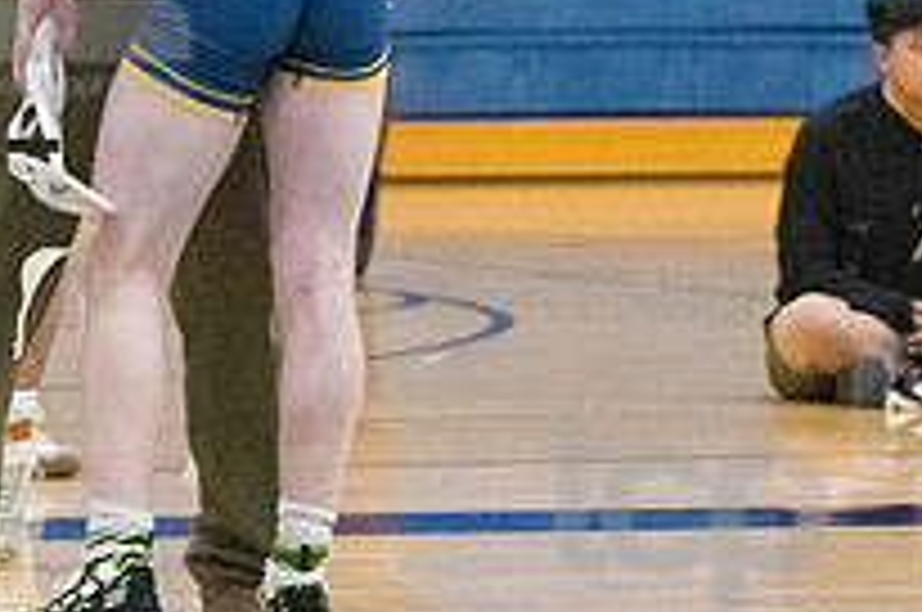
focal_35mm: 518
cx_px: 54
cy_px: -58
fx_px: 13246
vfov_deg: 2.6
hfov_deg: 4.0
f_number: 4.5
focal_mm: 122
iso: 8000
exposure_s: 1/1000
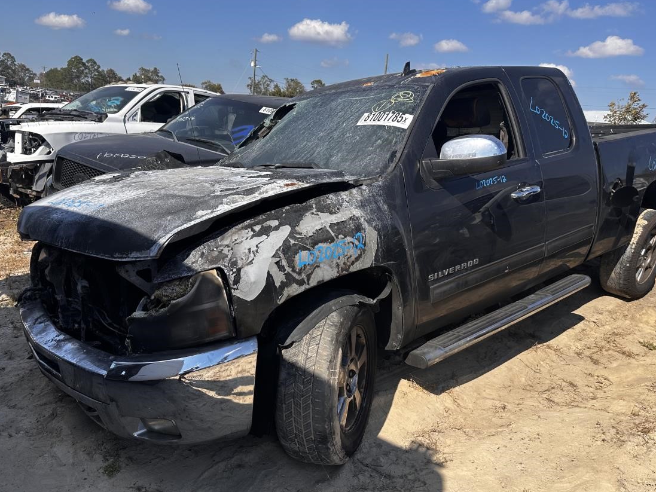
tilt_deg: -13.4
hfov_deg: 63.4
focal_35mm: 28
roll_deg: -6.4
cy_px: 269
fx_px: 531
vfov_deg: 49.7
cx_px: 320
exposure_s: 1/3861
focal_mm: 6.86
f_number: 1.78
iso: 80
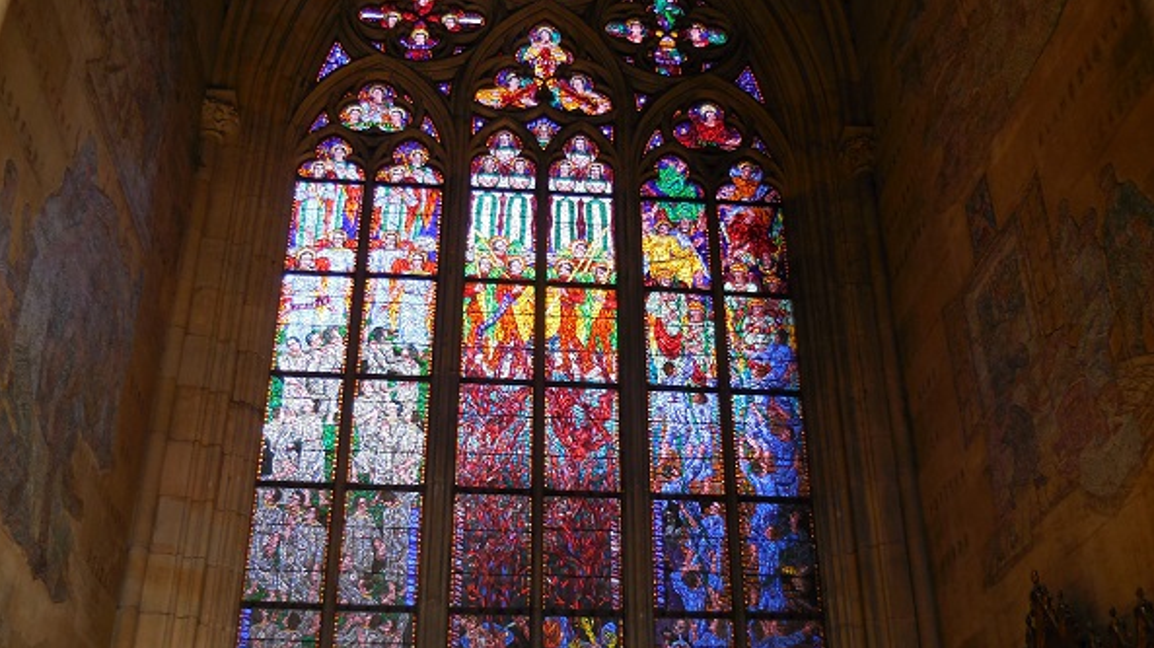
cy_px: 354
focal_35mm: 43
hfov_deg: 47.4
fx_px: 1315
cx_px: 572
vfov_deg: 27.7
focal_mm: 7
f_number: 3.9
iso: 160
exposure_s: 1/30
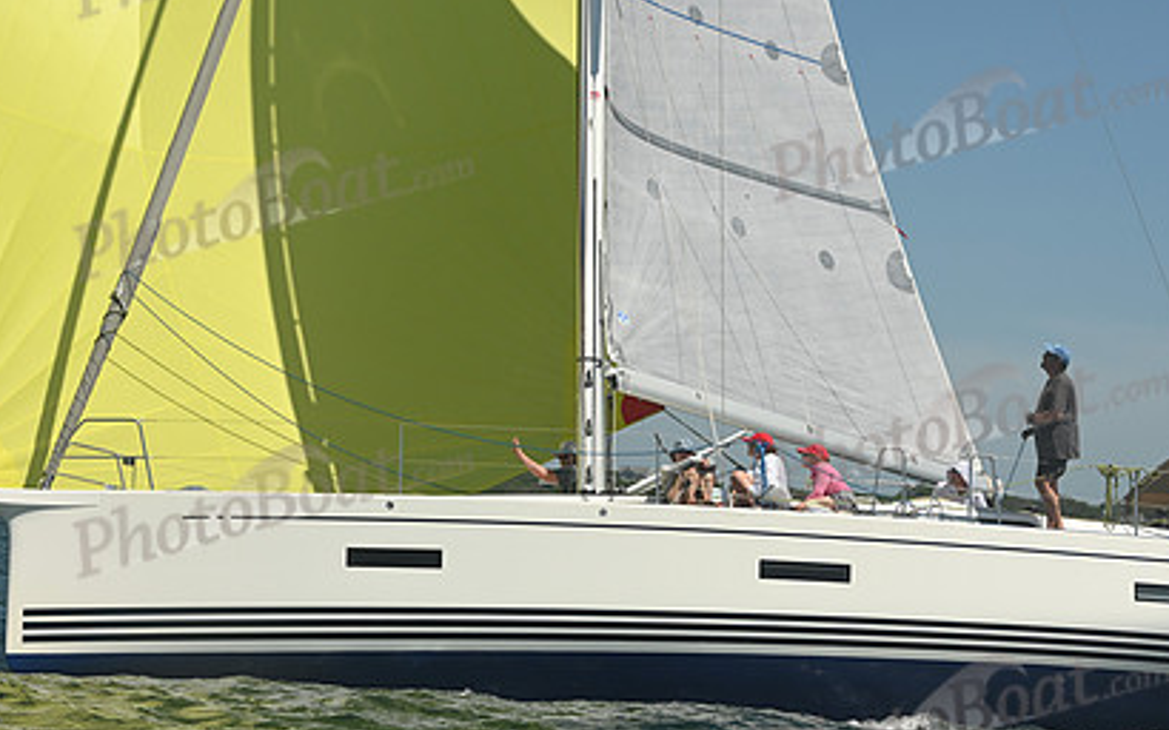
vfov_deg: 12.9
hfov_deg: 20.6
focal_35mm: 101
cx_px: 624
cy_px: 315
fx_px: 3217
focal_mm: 70
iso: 320
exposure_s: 1/1000
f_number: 10
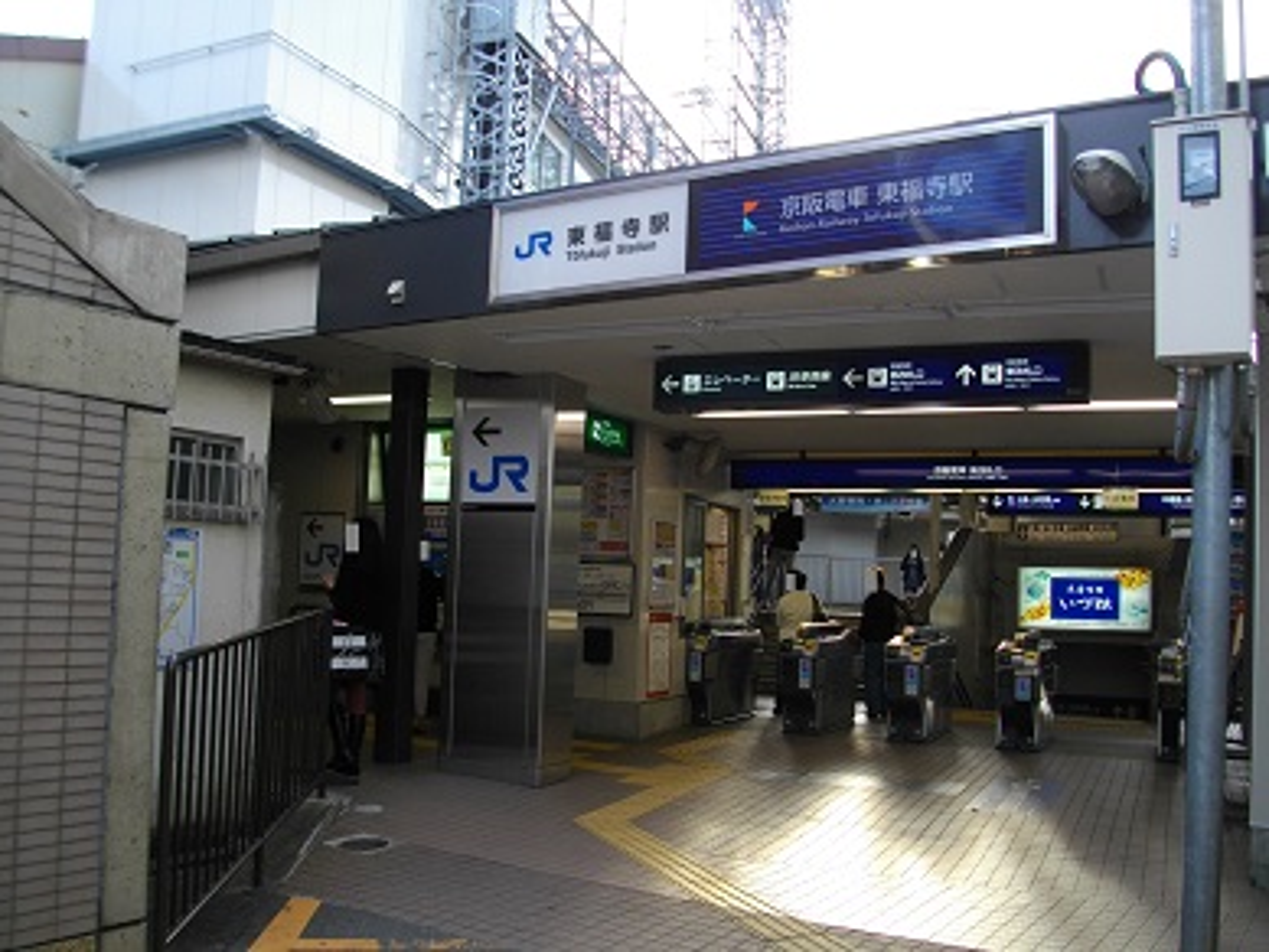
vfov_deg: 44.2
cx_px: 634
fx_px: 1173
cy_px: 476
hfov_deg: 56.8
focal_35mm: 32
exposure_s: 1/125
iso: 105
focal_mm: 5.7
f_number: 2.9
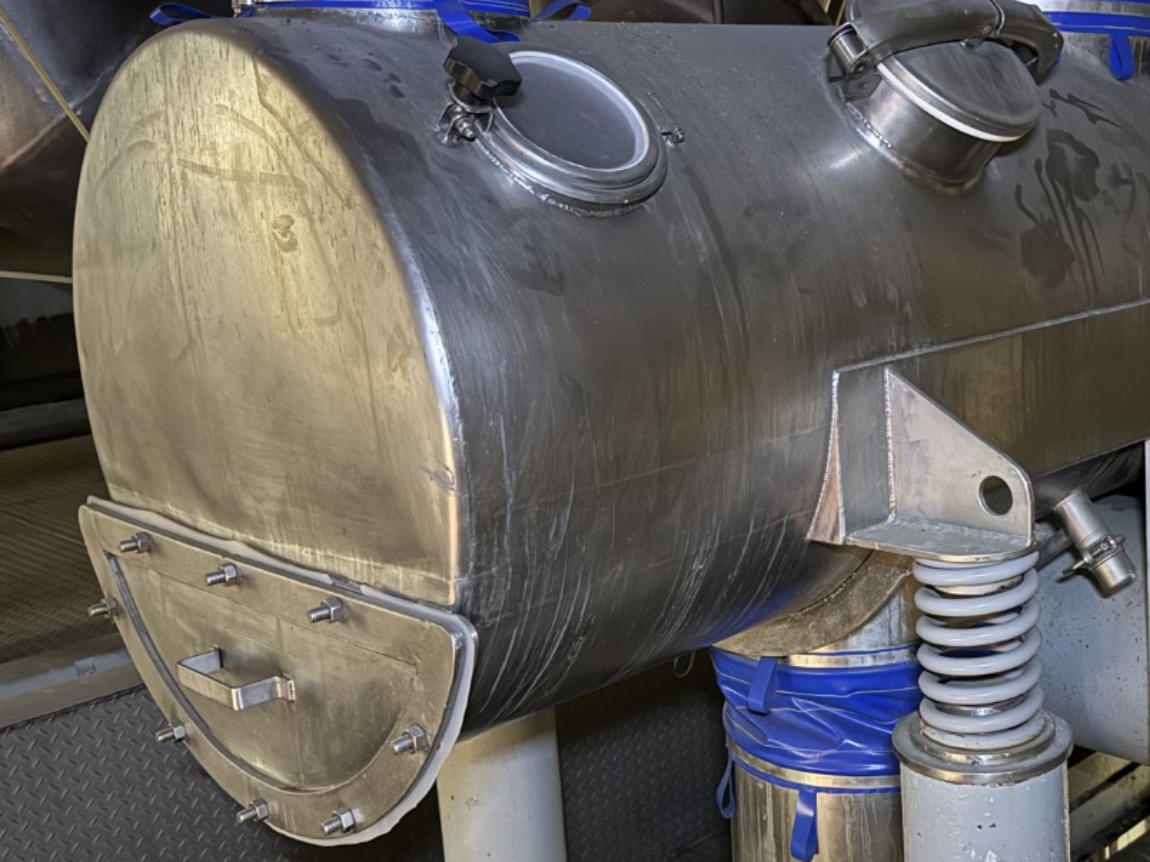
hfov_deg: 42.4
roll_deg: +2.9
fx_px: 1429
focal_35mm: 43
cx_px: 877
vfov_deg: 33.6
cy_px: 432
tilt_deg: -10.9
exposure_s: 1/20
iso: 1250
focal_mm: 6.76
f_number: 1.78
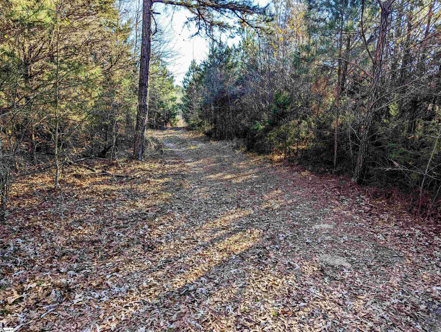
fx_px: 306
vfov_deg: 56.9
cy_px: 166
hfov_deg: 71.5
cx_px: 220
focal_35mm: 24
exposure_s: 1/357
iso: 44
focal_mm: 6.81
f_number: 1.85
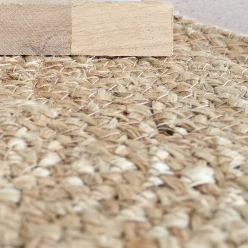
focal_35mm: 112
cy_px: -177
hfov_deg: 14.6
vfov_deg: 14.1
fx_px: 908
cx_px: -111
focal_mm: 20
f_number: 4.5
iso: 400
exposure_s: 1/50
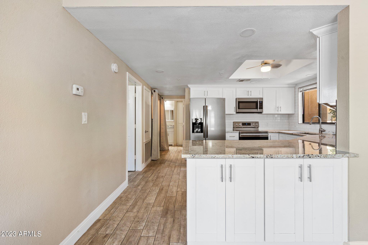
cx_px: 184
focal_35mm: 16
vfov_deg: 73.7
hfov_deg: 96.8
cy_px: 122
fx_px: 163
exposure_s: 1/4
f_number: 8
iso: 400
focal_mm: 16
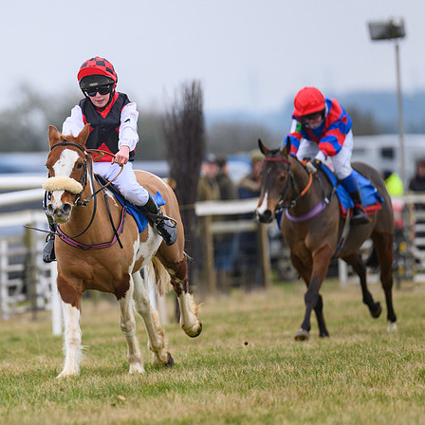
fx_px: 7056
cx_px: 52
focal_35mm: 508
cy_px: 158
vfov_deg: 3.4
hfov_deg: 3.4
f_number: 4
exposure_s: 1/800
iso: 800
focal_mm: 300
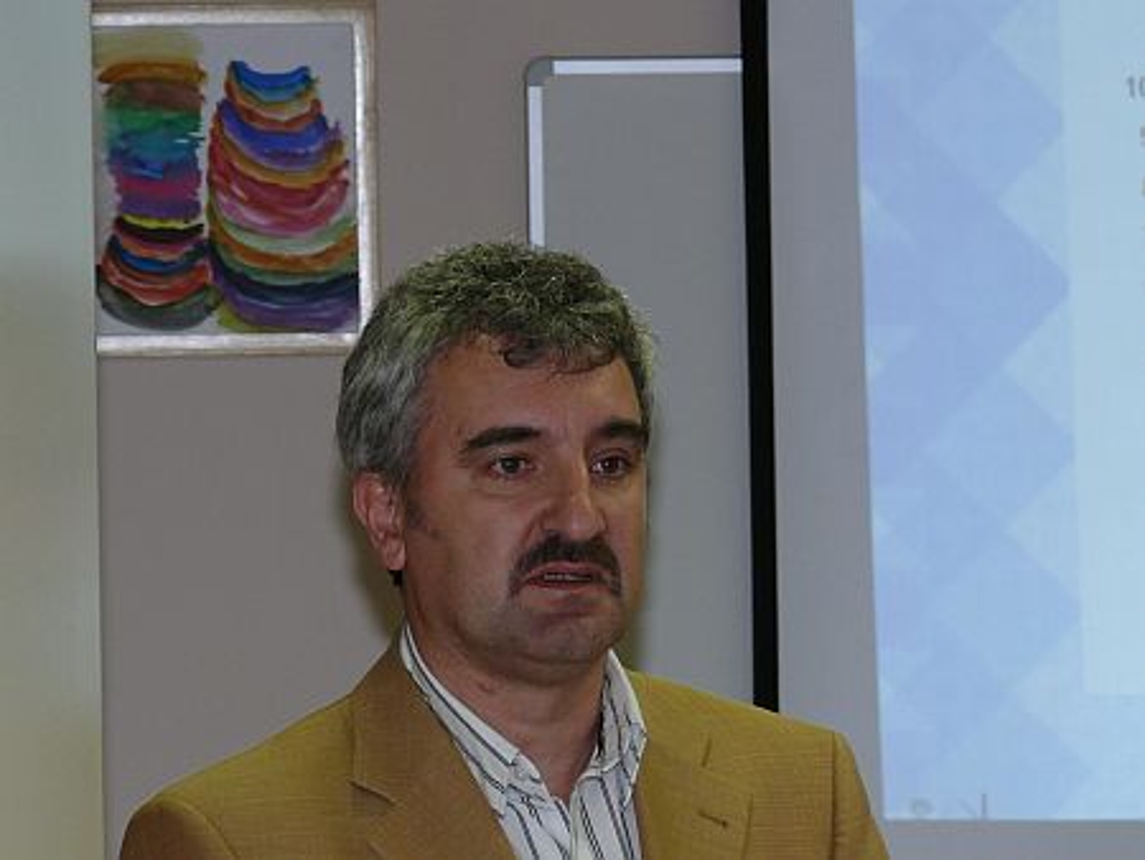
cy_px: 430
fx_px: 10723
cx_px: 572
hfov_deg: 6.1
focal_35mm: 324
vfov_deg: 4.6
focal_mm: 38.4
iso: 100
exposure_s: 1/30
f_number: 4
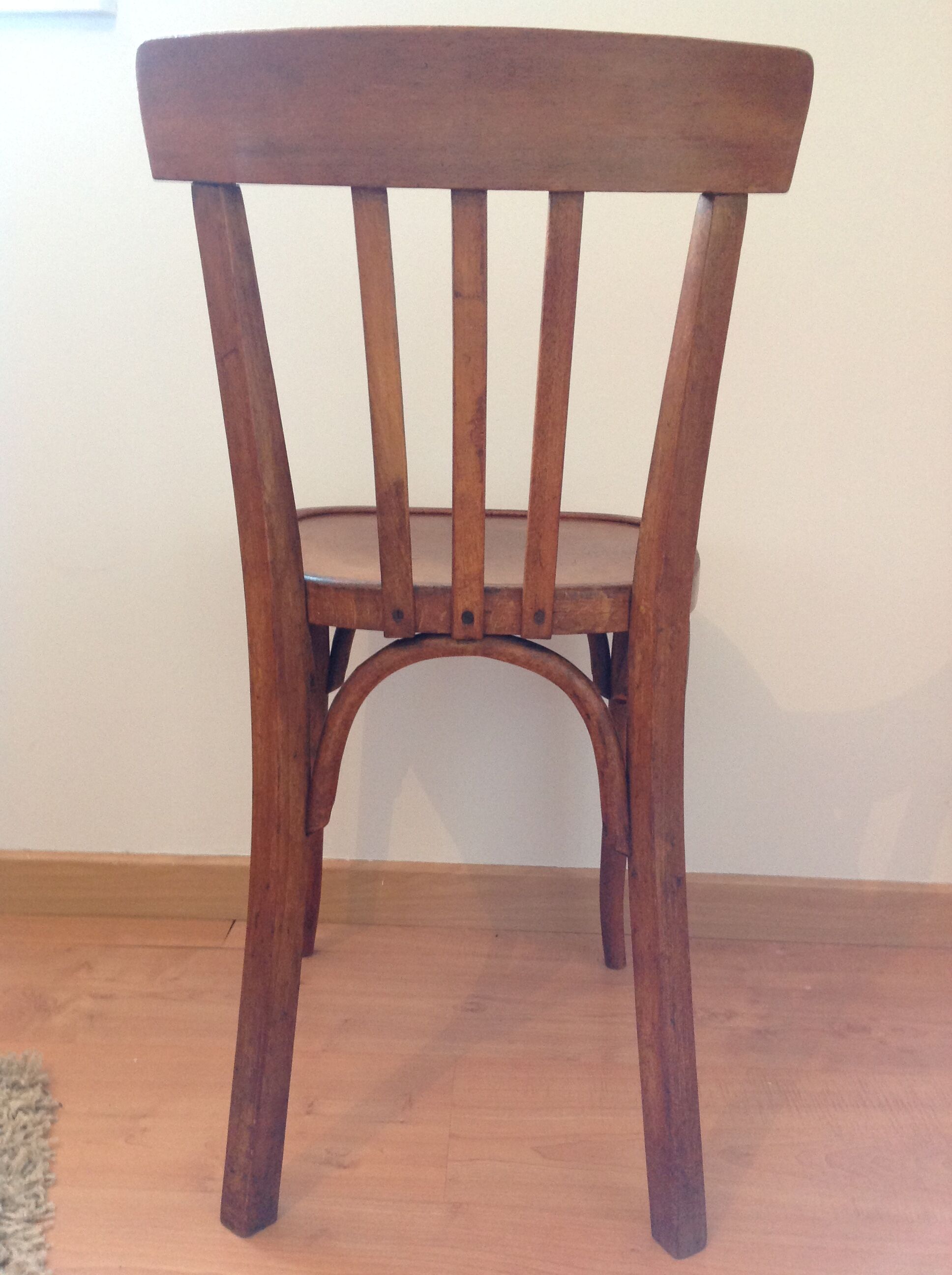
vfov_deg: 52.7
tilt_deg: -12.1
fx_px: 1287
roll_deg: -0.5
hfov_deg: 40.6
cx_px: 476
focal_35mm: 35
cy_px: 638
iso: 160
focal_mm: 4.28
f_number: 2.4
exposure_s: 1/15
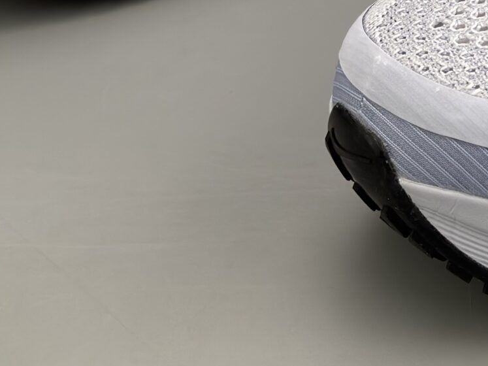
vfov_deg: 11.8
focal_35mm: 120
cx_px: 528
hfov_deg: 16.0
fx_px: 1691
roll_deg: +0.6
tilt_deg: -25.4
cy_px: -168
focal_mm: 6.76
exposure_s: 1/707
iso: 100
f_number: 1.78
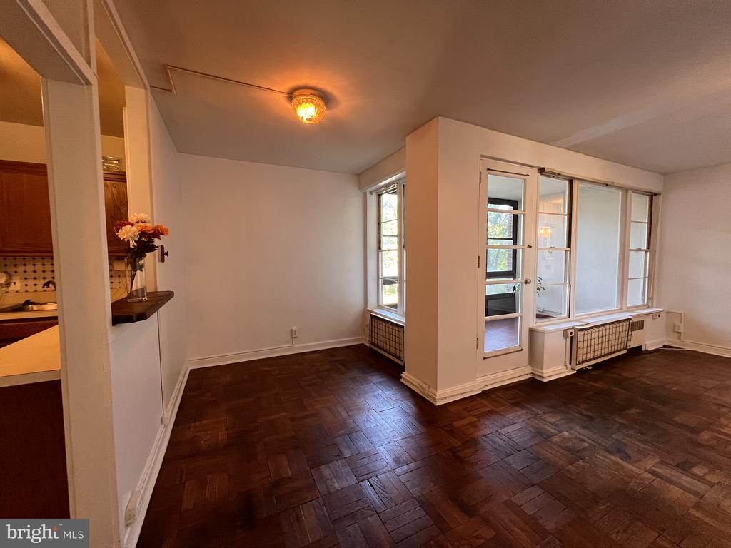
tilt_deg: -2.8
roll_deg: +0.2
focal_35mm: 13
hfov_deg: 106.2
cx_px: 366
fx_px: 275
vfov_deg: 89.9
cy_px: 274
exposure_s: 1/60
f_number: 1.8
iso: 320
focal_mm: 1.57
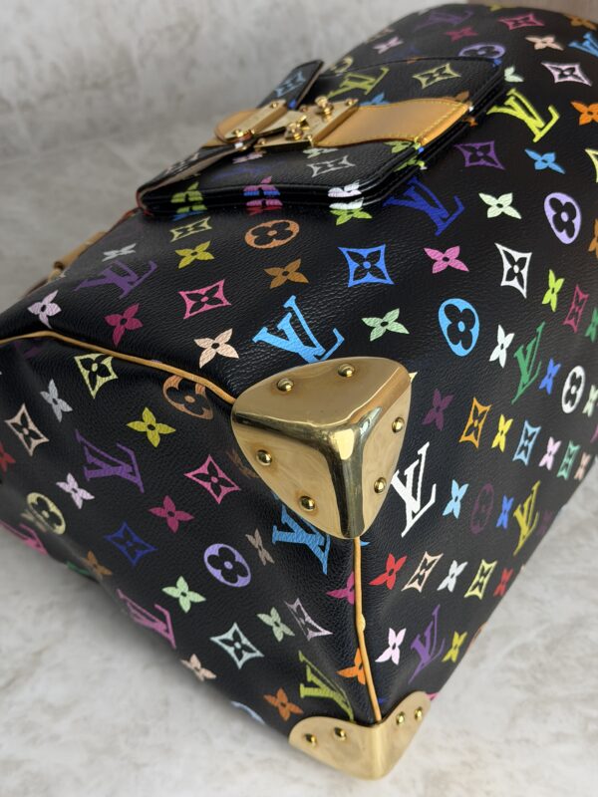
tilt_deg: -43.5
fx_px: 1106
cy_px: 398
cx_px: 299
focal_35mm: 48
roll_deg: +0.4
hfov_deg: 30.3
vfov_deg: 39.7
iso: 50
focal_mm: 6.76
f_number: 1.78
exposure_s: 1/120
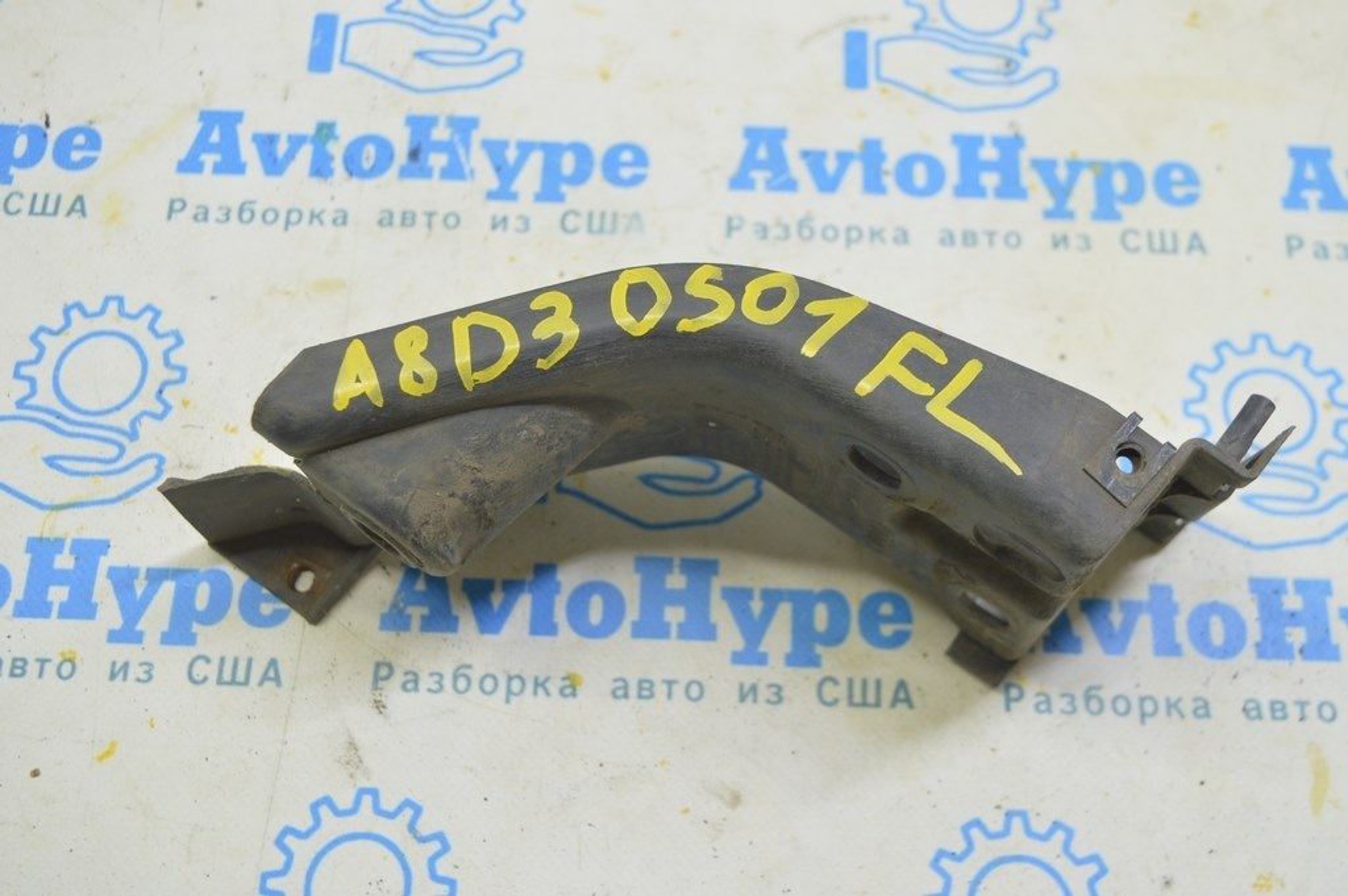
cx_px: 674
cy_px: 448
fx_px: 1627
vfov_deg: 30.8
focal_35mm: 44
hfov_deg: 45.0
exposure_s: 1/20
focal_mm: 29
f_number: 5.6
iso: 400
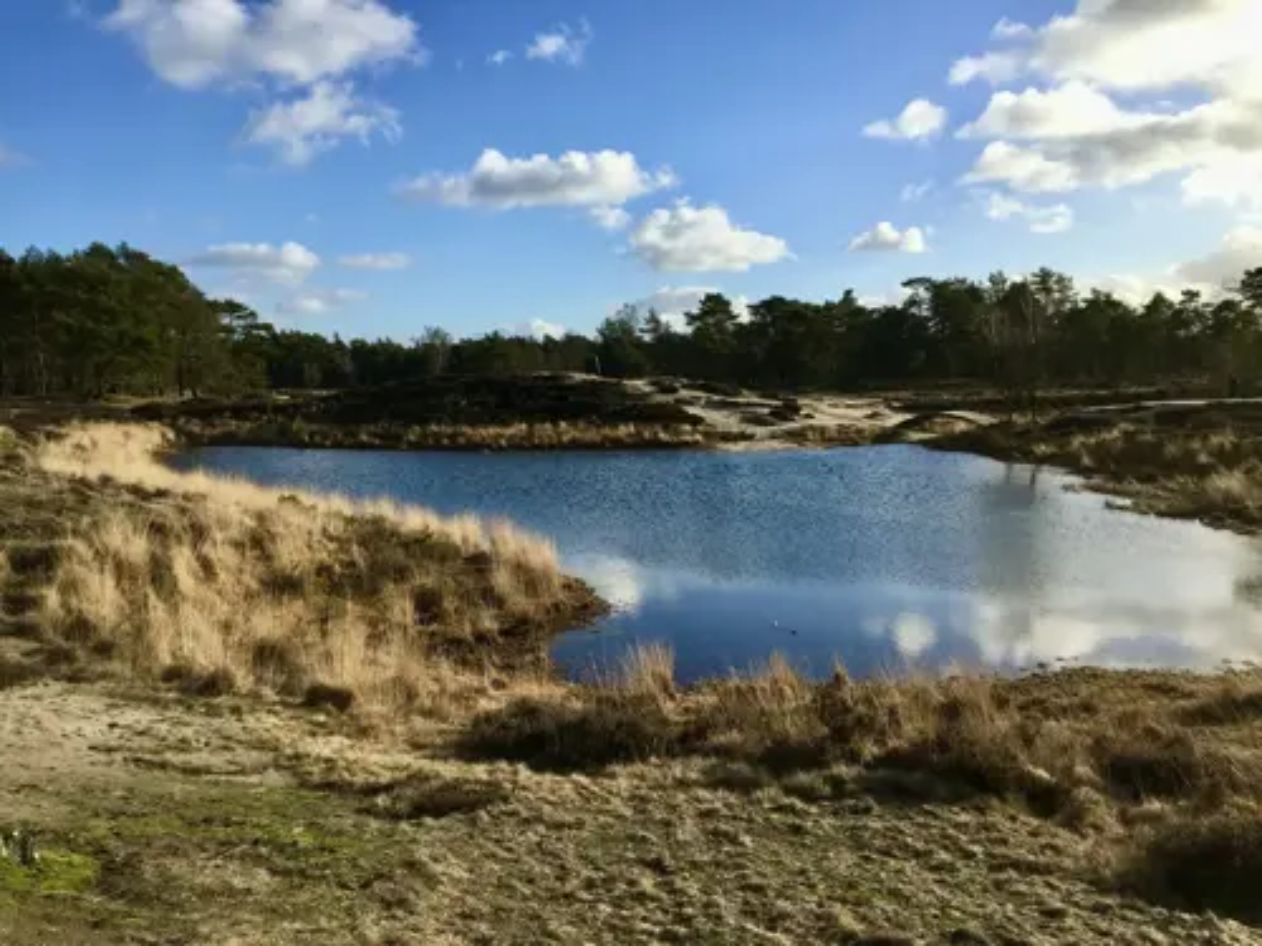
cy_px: 473
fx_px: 1057
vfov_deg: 48.2
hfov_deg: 61.7
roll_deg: +0.5
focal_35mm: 29
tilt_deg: -5.1
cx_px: 631
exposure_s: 1/1647
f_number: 2.2
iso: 32
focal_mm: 4.15
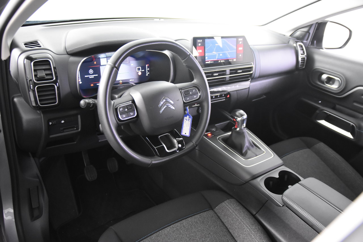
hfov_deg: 61.9
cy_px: 121
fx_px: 302
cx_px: 182
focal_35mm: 30
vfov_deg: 43.6
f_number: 2.8
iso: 3600
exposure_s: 1/30
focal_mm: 20
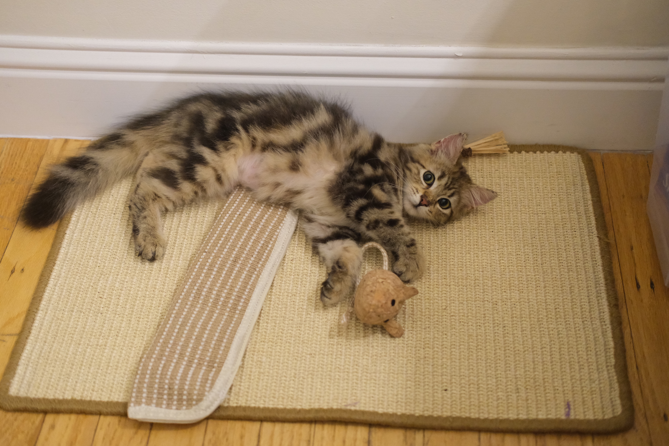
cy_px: 223
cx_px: 334
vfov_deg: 25.5
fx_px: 985
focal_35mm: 53
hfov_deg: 37.5
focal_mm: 35
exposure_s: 1/105
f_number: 2
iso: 5000
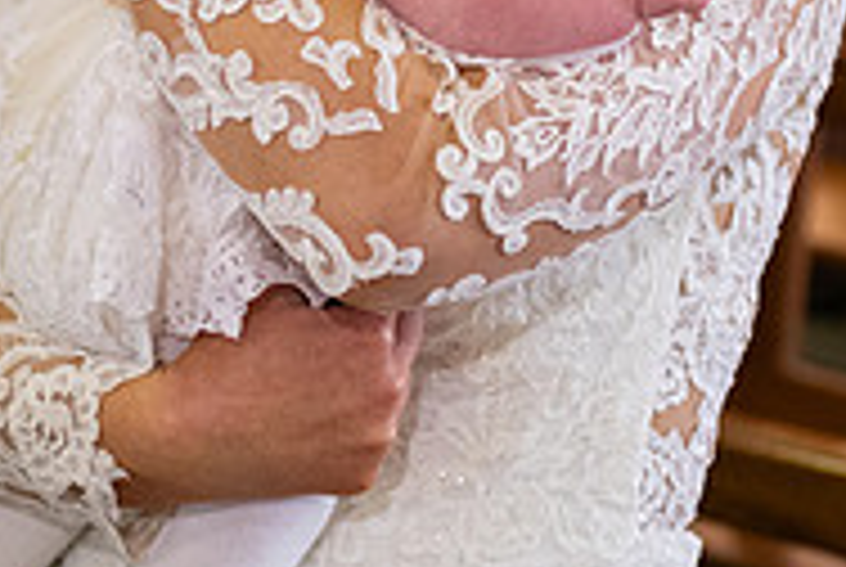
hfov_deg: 10.7
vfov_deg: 7.2
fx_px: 4496
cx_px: 472
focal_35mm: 191
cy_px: -79
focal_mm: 62
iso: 1250
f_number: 3.5
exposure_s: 1/160
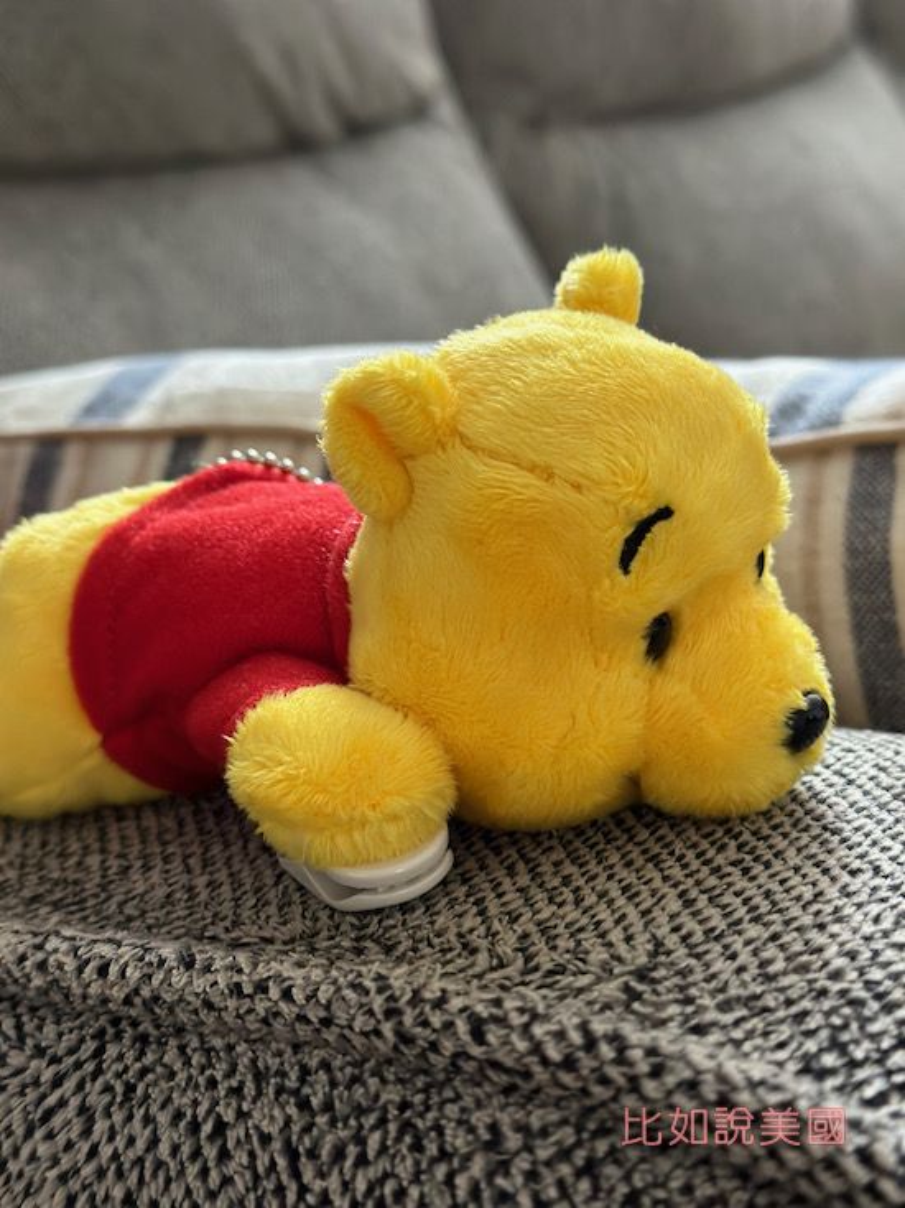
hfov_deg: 30.2
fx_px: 1674
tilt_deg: -15.5
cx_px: 452
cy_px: 604
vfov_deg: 39.7
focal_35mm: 48
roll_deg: +3.5
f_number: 1.78
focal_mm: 6.86
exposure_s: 1/40
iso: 400
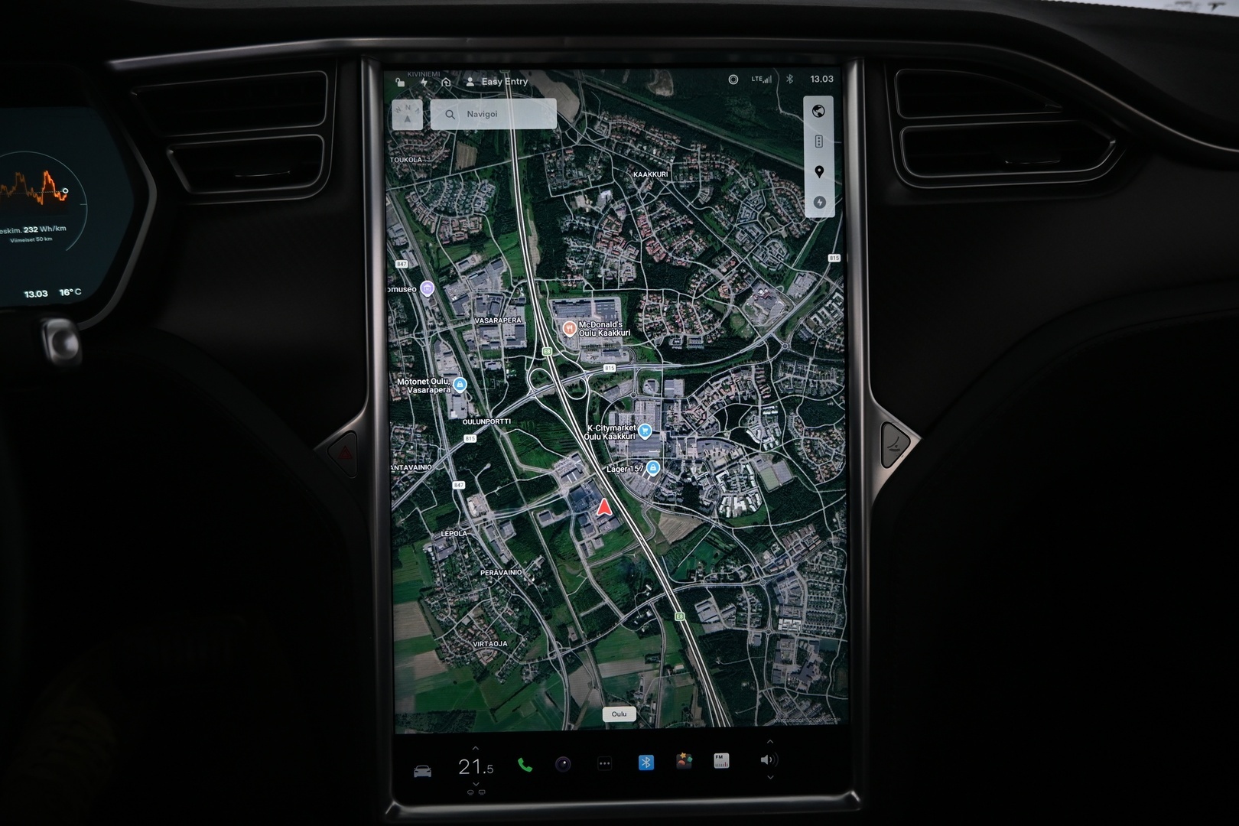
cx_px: 620
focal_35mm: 24
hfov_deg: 73.7
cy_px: 413
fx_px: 826
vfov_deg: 53.1
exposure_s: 1/25
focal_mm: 16
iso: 500
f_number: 3.5
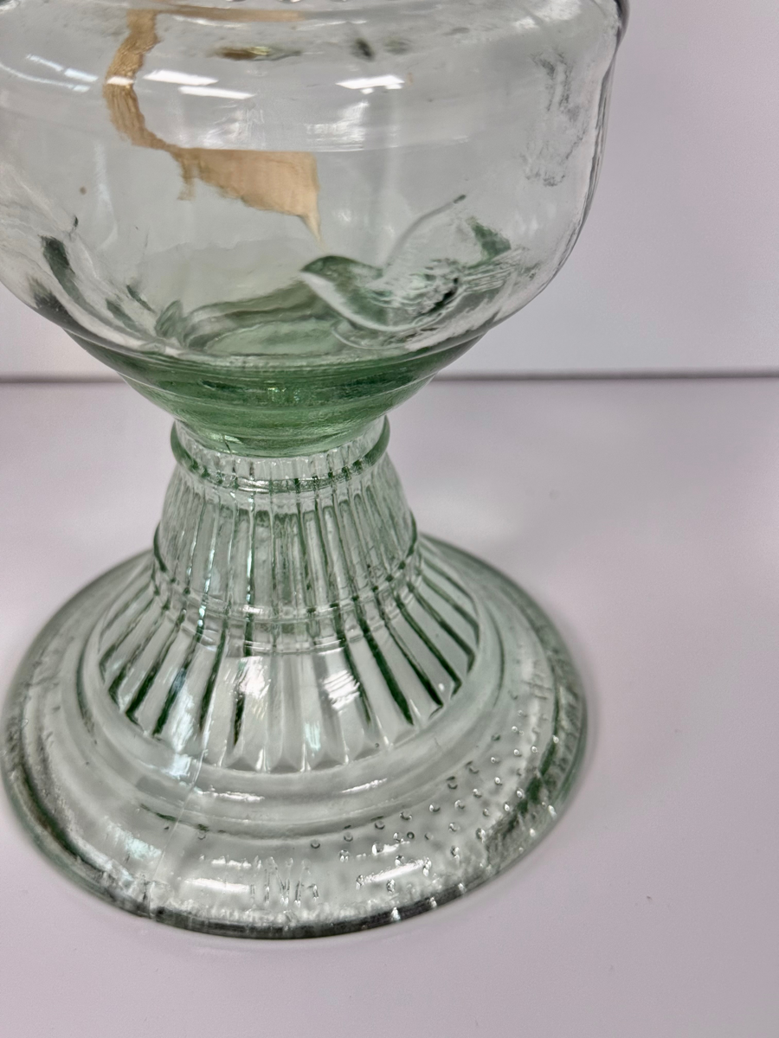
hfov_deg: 30.3
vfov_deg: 39.7
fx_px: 1440
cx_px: 390
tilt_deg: -35.3
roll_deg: +1.7
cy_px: 519
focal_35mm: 48
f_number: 1.78
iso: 80
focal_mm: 6.76
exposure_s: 1/620
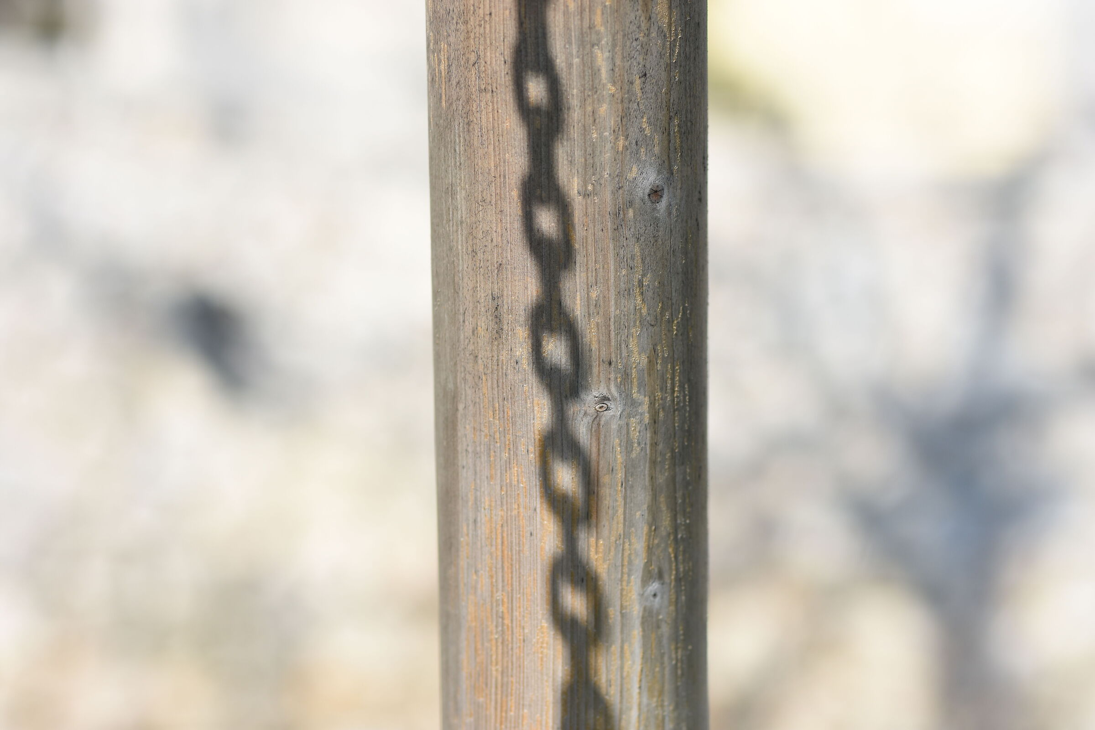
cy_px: 365
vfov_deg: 10.8
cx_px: 548
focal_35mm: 128
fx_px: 3878
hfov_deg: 16.1
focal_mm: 85
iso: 125
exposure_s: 1/4000
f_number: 2
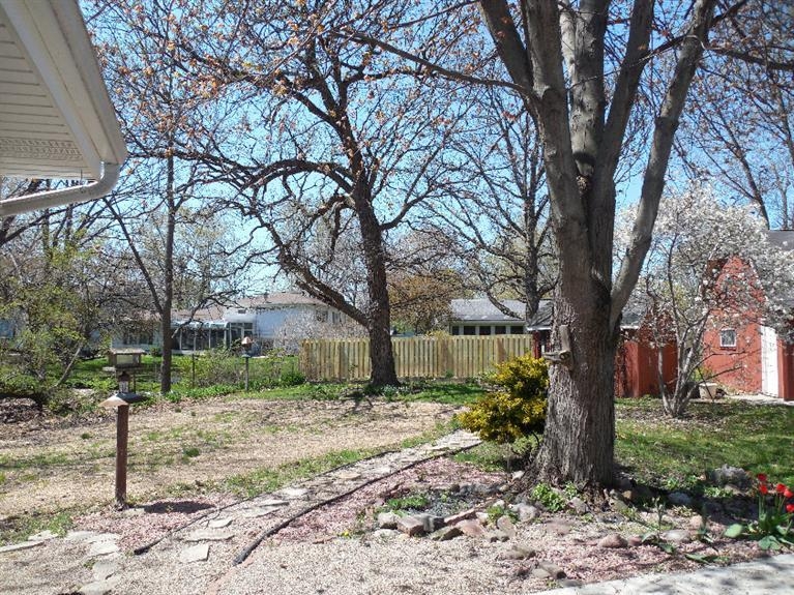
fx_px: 573
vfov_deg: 54.9
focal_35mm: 25
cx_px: 397
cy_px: 298
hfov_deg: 69.4
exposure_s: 1/640
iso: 125
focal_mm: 4.5
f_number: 3.3
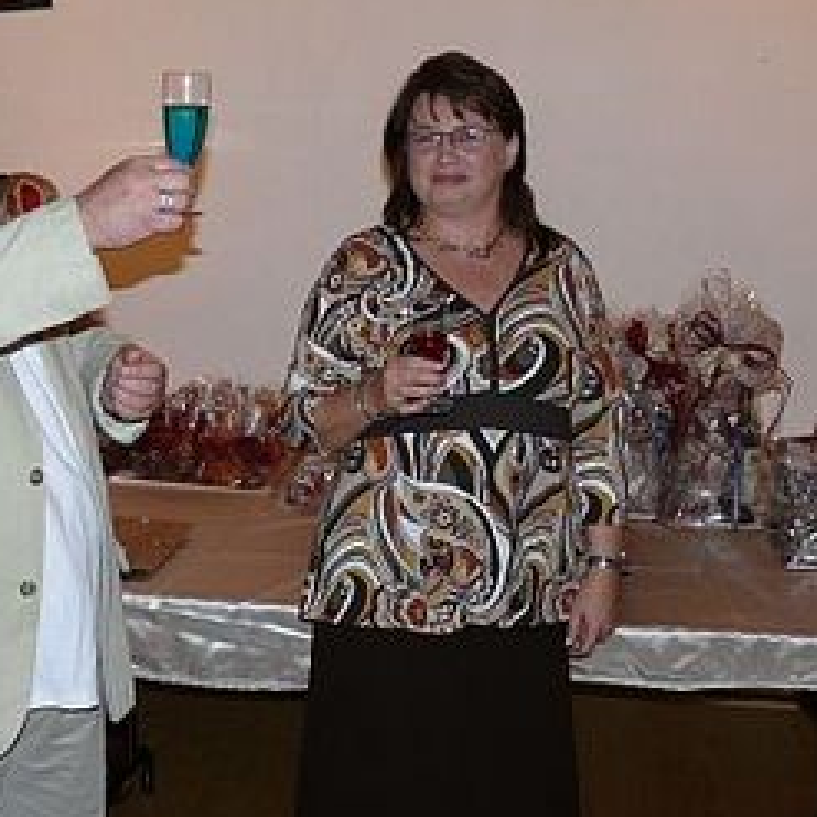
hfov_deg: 33.2
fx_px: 1335
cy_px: 377
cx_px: 175
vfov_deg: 34.0
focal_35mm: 50
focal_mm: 7.4
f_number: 2.8
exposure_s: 1/30
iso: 100
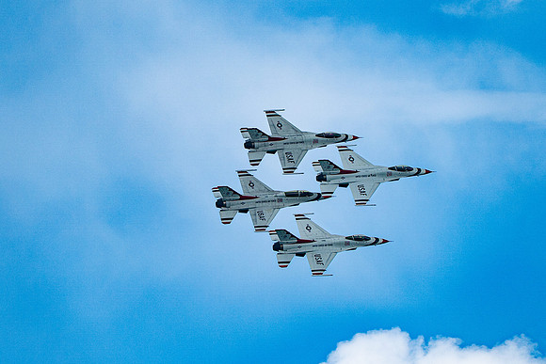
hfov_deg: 3.1
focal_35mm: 661
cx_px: 265
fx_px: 10025
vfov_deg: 2.1
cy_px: 194
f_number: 9
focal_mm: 400
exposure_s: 1/1250
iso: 640
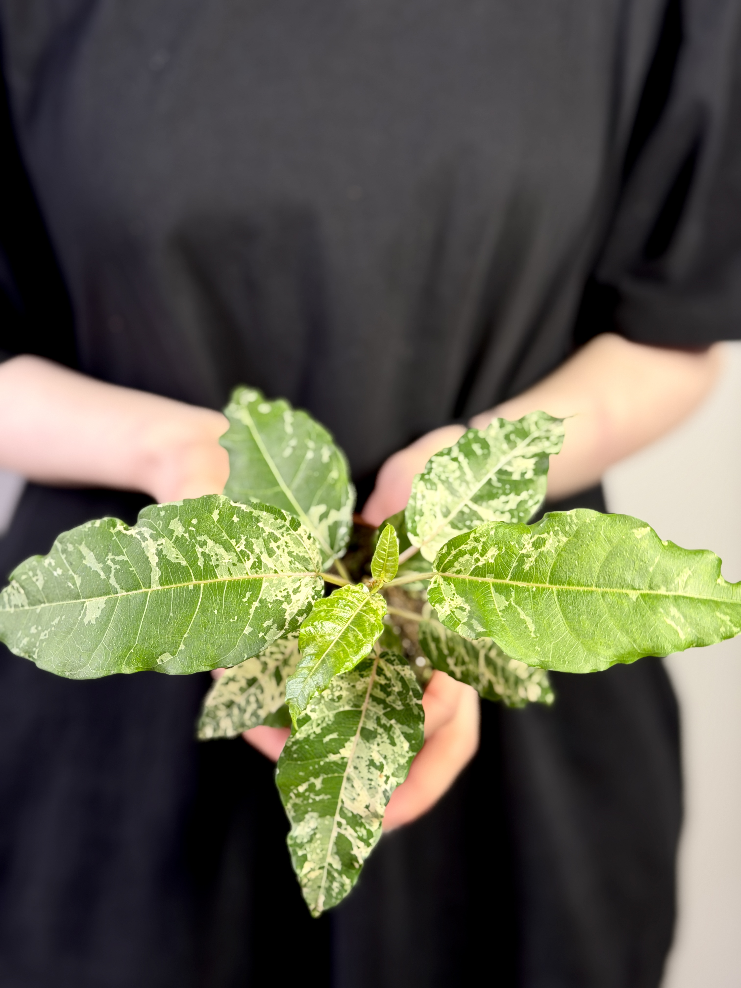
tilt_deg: -20.5
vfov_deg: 39.7
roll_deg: +0.0
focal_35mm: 48
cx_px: 370
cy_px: 494
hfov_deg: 30.3
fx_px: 1370
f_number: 1.78
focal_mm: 6.76
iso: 100
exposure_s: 1/60
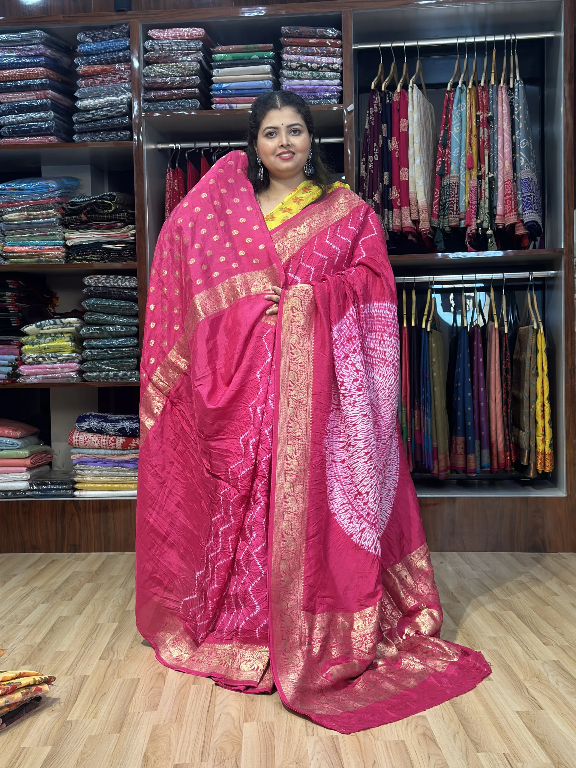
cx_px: 288
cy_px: 384
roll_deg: +0.5
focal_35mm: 48
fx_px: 1065
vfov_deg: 39.7
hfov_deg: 30.3
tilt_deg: -0.9
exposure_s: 1/100
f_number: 1.78
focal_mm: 6.86
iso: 80
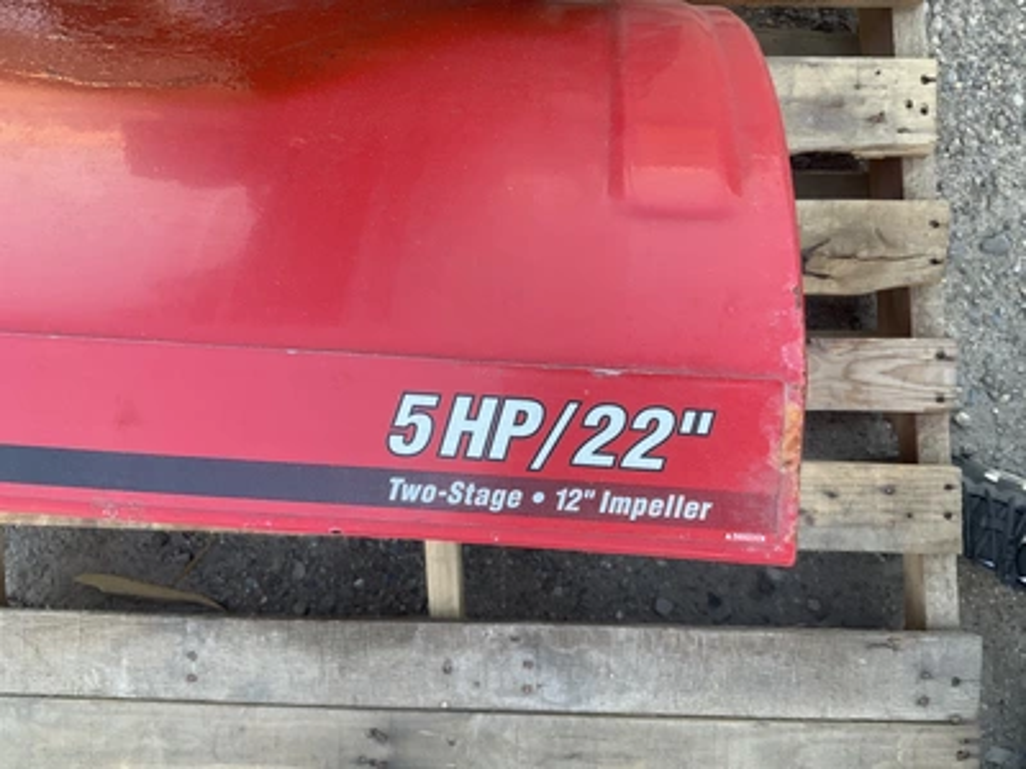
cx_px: 513
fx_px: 860
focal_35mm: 29
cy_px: 384
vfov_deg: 48.2
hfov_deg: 61.7
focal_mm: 3
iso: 40
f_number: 1.8
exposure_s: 1/122
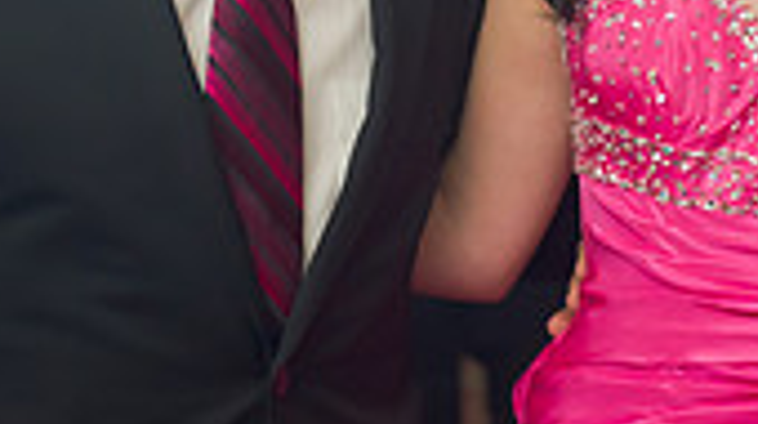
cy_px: -321
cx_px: 758
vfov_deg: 6.0
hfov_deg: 10.9
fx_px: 3953
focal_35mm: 197
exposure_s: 1/100
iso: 1600
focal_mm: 55
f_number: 3.2
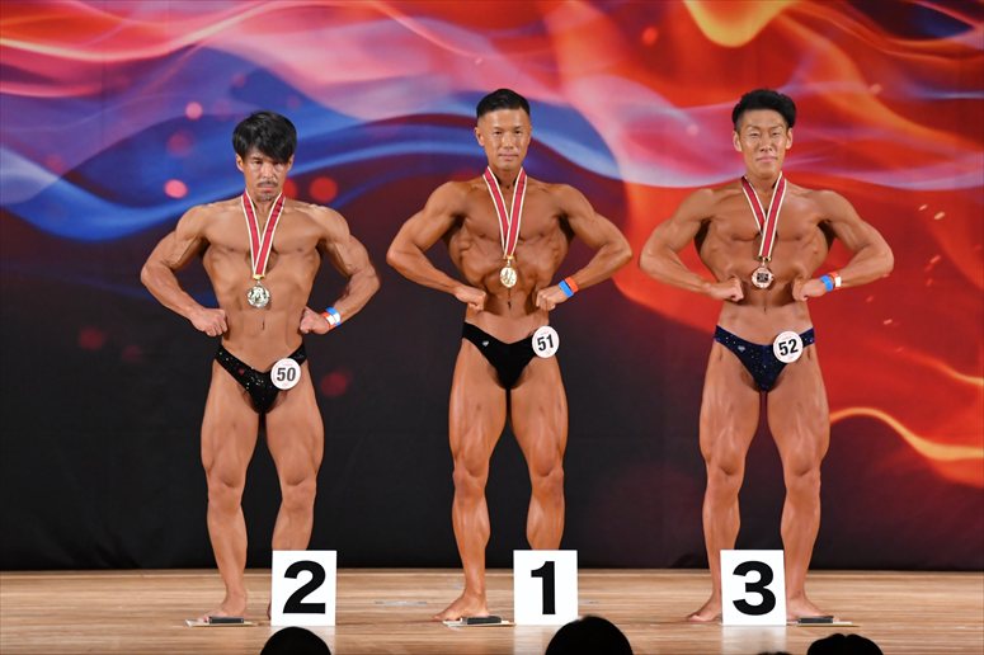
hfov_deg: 9.2
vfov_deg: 6.1
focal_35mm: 225
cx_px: 492
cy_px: 328
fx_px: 6147
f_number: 5.6
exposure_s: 1/400
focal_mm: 150
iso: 4000
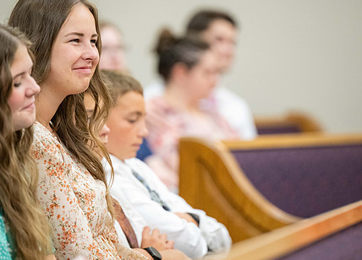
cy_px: 114
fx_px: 2793
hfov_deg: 7.4
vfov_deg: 5.3
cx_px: 162
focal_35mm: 271
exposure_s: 1/320
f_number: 2.8
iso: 3200
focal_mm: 190
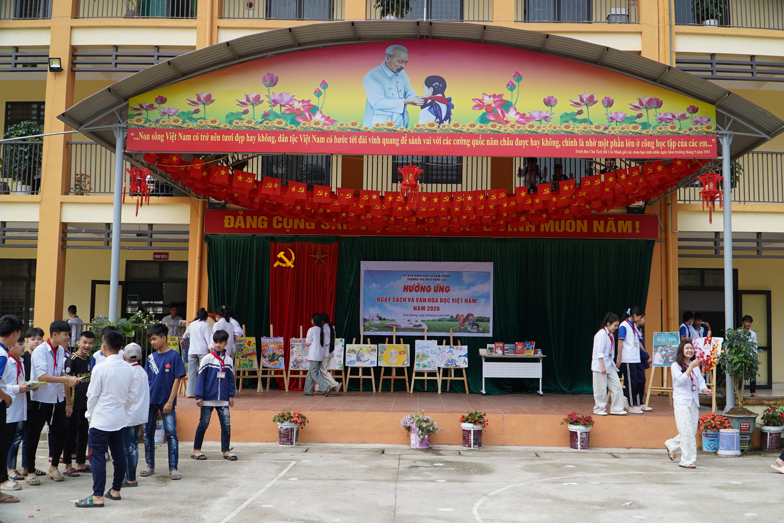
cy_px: 262
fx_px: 740
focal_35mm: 34
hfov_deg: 55.8
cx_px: 392
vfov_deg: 38.9
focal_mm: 23
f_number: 4.5
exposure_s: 1/200
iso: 100
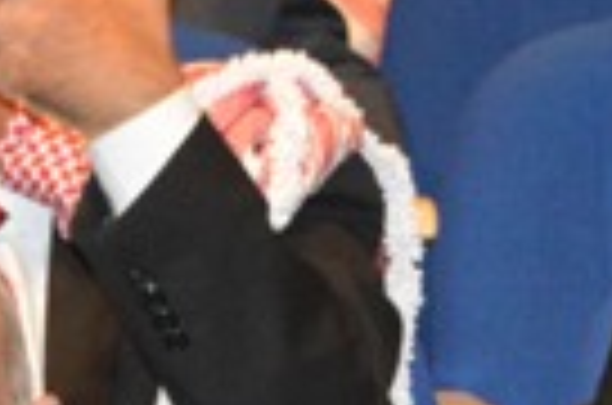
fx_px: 5478
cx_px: -22
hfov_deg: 6.4
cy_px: 421
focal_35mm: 323
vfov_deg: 4.2
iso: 3200
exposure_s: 1/60
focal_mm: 38
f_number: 4.8
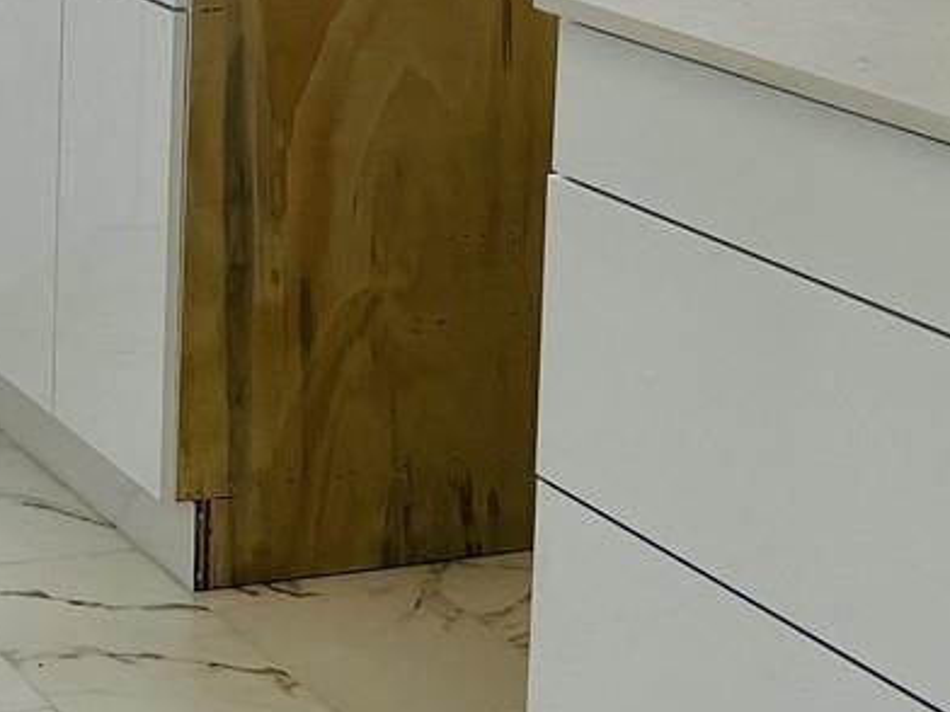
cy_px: -191
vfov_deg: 13.5
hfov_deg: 17.8
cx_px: -116
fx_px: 2909
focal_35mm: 106
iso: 50
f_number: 1.6
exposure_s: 1/173
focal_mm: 5.1
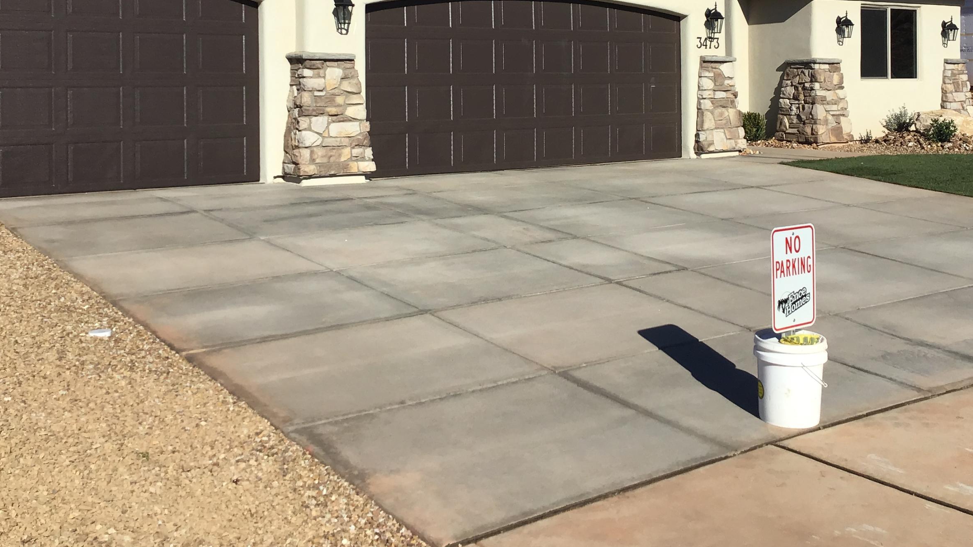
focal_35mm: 43
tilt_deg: +0.2
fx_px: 1109
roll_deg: +0.5
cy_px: 94
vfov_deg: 27.1
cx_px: 532
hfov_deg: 47.3
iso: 25
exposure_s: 1/2551
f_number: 2.4
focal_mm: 3.3
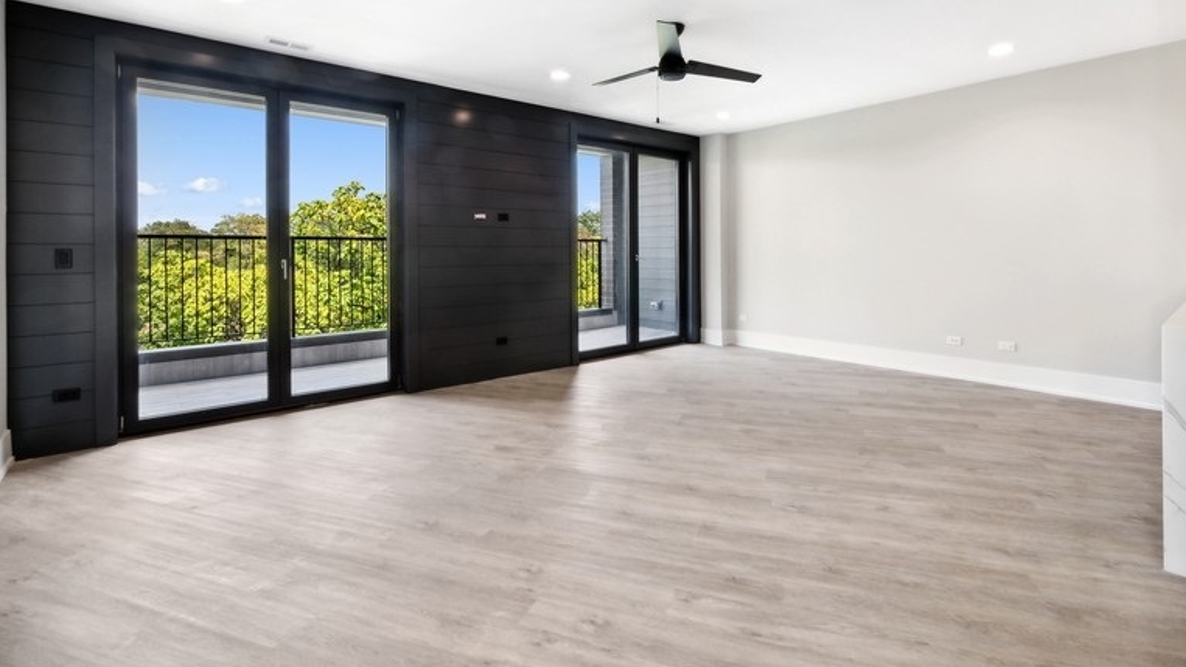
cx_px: 608
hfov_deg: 99.4
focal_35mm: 16
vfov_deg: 66.2
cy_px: 255
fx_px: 503
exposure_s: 1/25
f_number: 8
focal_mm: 7
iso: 200
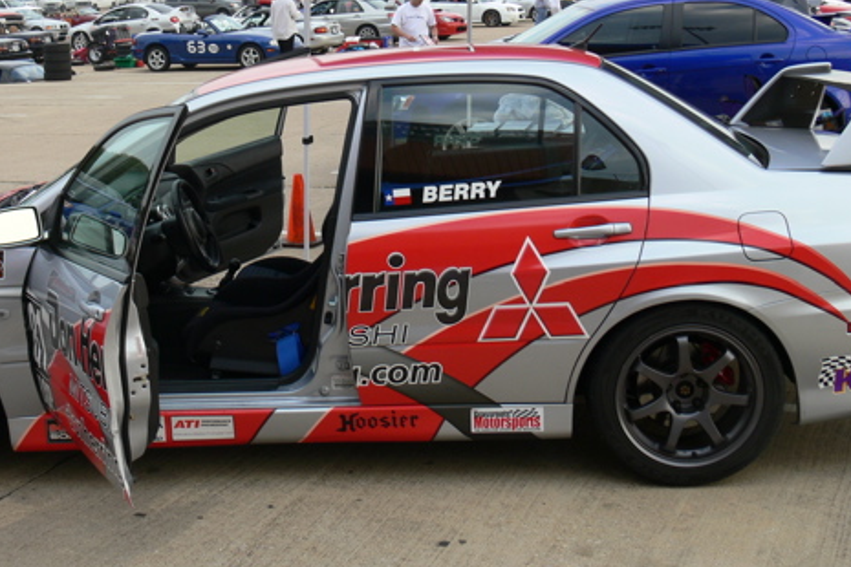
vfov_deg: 25.4
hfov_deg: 37.3
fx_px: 1253
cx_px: 318
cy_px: 187
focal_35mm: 53
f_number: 4
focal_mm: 7.9
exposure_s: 1/125
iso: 80
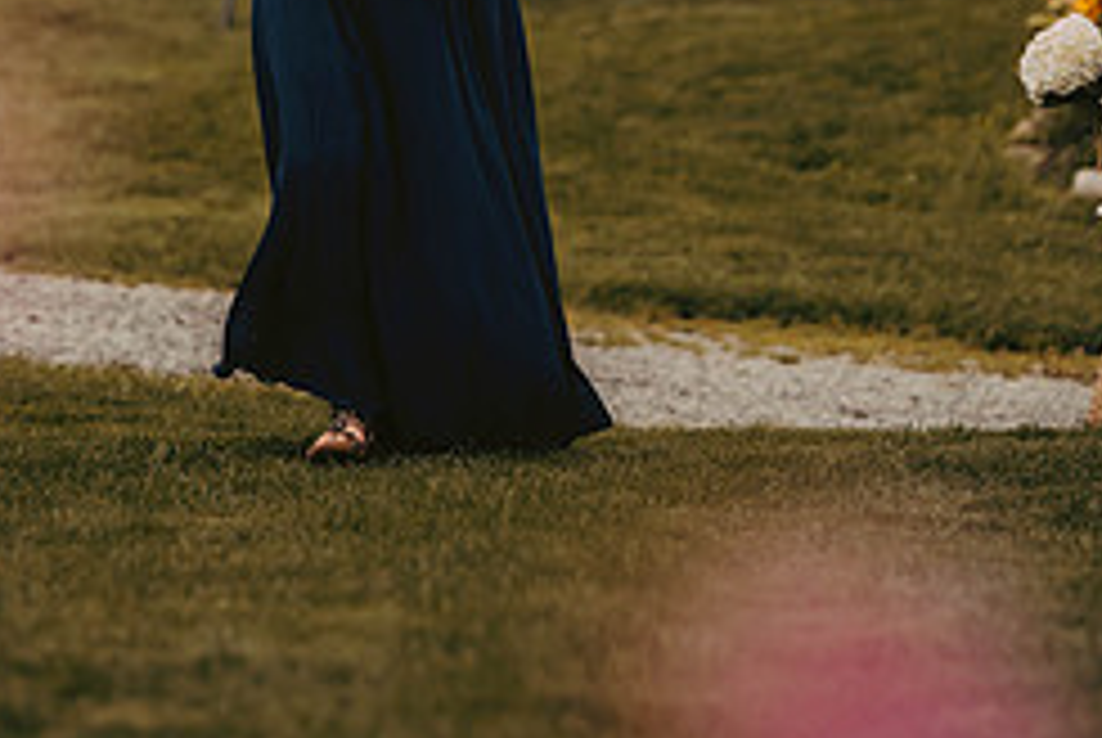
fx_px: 10512
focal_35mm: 343
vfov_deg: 4.0
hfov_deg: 6.0
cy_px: -101
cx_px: 337
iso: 200
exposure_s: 1/2000
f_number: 2.8
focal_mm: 145
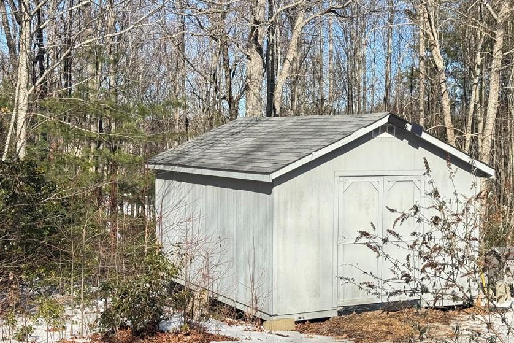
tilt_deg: -3.1
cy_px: 188
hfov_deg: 32.8
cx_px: 310
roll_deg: +0.2
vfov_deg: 22.3
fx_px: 871
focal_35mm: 61
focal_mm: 6.76
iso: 64
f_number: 1.78
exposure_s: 1/2513
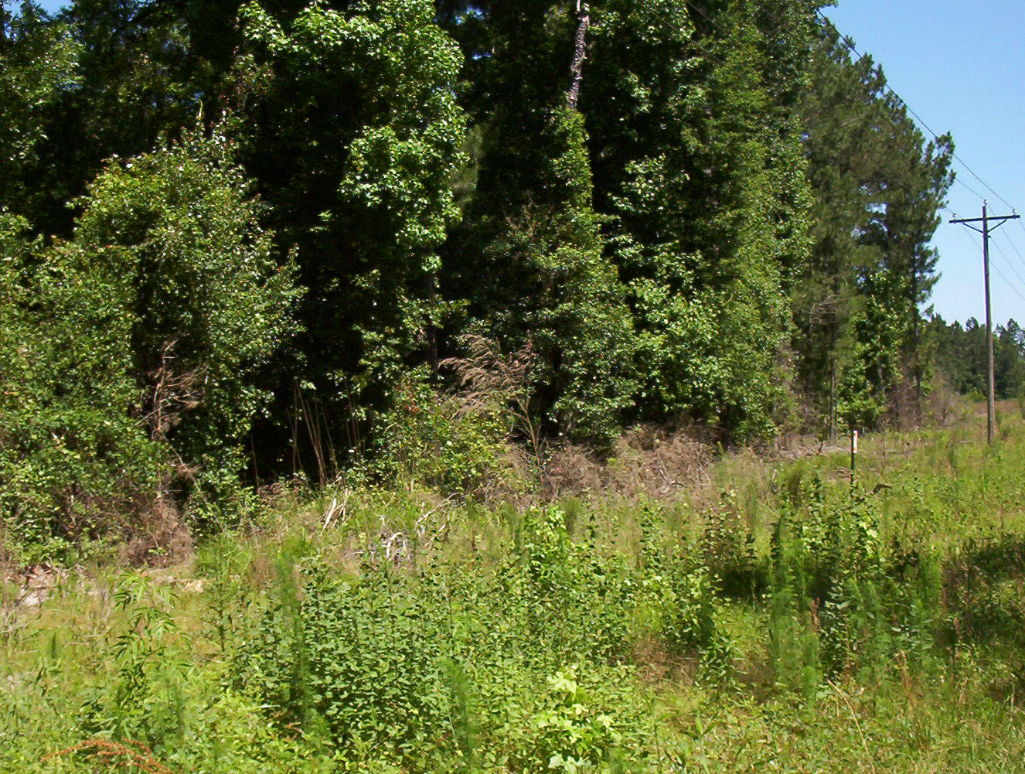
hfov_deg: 39.4
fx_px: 1425
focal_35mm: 48
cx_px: 421
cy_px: 465
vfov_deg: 30.3
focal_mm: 6
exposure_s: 1/442
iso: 100
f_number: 4.5
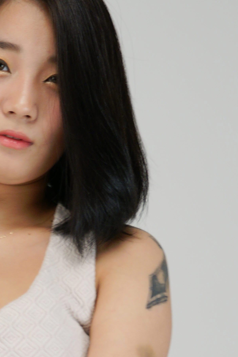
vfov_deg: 9.6
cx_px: 2
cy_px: 311
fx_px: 2112
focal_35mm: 213
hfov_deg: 6.4
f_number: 2.8
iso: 250
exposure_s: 1/125
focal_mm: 60
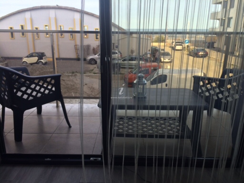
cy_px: 92
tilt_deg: -16.9
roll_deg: -0.5
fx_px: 204
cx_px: 122
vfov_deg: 48.2
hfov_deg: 61.7
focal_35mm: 29
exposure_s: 1/328
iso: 32
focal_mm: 4.15
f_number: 2.2
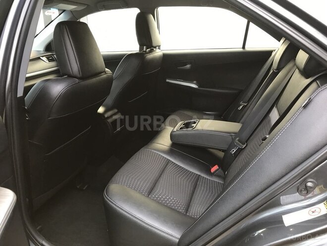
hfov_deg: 63.4
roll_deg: -1.0
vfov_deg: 49.7
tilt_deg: -18.0
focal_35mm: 28
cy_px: 123
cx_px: 164
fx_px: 265
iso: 25
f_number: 1.8
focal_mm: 3.99
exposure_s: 1/33
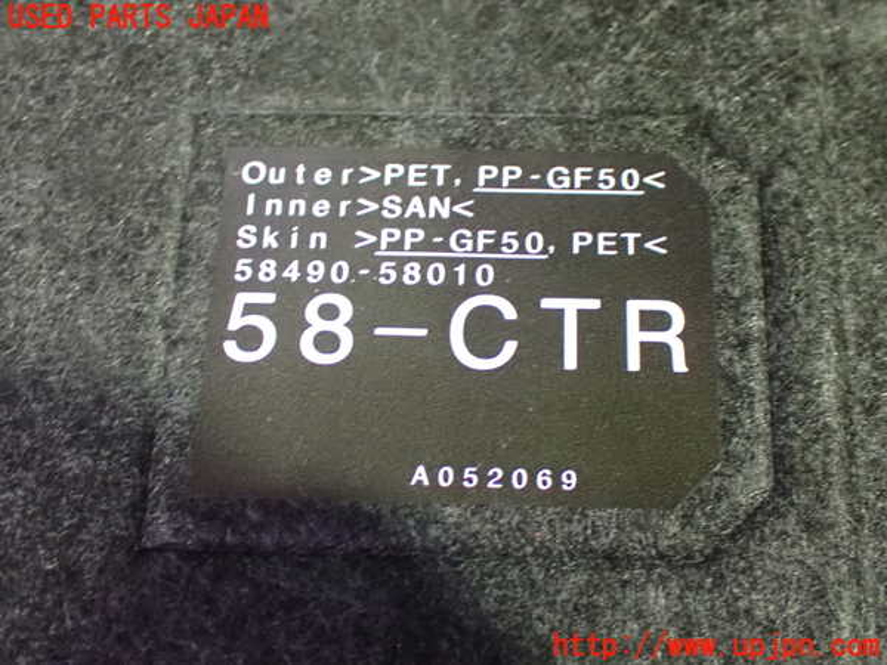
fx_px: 1127
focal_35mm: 44
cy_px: 332
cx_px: 444
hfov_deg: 42.9
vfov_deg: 32.9
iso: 1600
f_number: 2.9
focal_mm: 7.84
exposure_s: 1/25
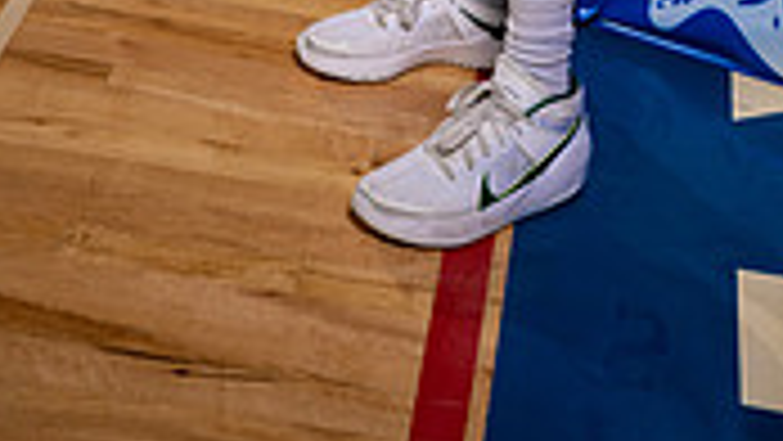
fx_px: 2139
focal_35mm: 103
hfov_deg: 20.5
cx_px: 630
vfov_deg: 10.5
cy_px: -540
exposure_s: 1/250
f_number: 8
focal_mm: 38
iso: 400
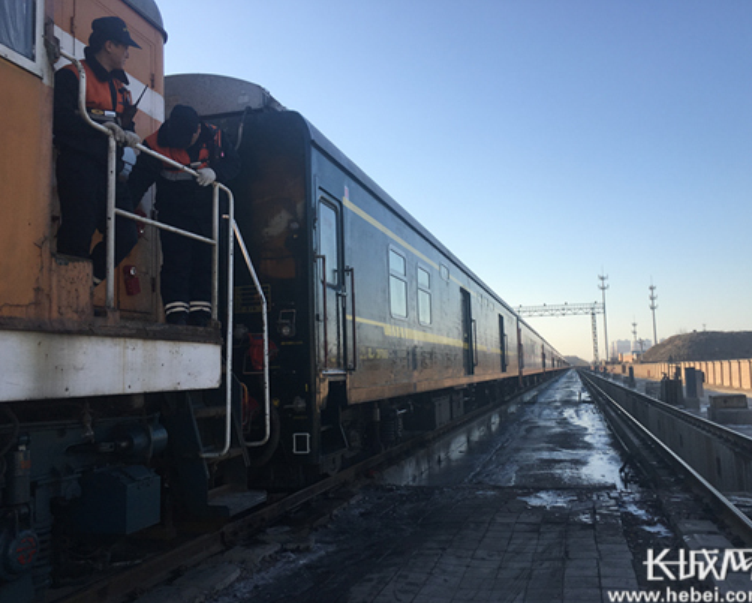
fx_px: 690
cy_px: 306
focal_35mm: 31
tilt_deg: +5.6
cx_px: 395
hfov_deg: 57.1
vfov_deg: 47.1
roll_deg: +2.2
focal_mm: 4.15
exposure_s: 1/1054
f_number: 2.2
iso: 25
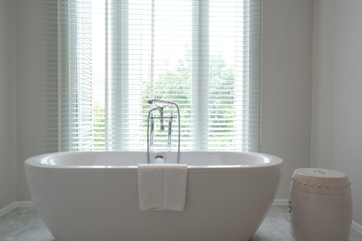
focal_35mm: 27
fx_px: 271
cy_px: 120
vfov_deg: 47.9
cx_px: 181
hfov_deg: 67.4
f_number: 10
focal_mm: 18
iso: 320
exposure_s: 1/8
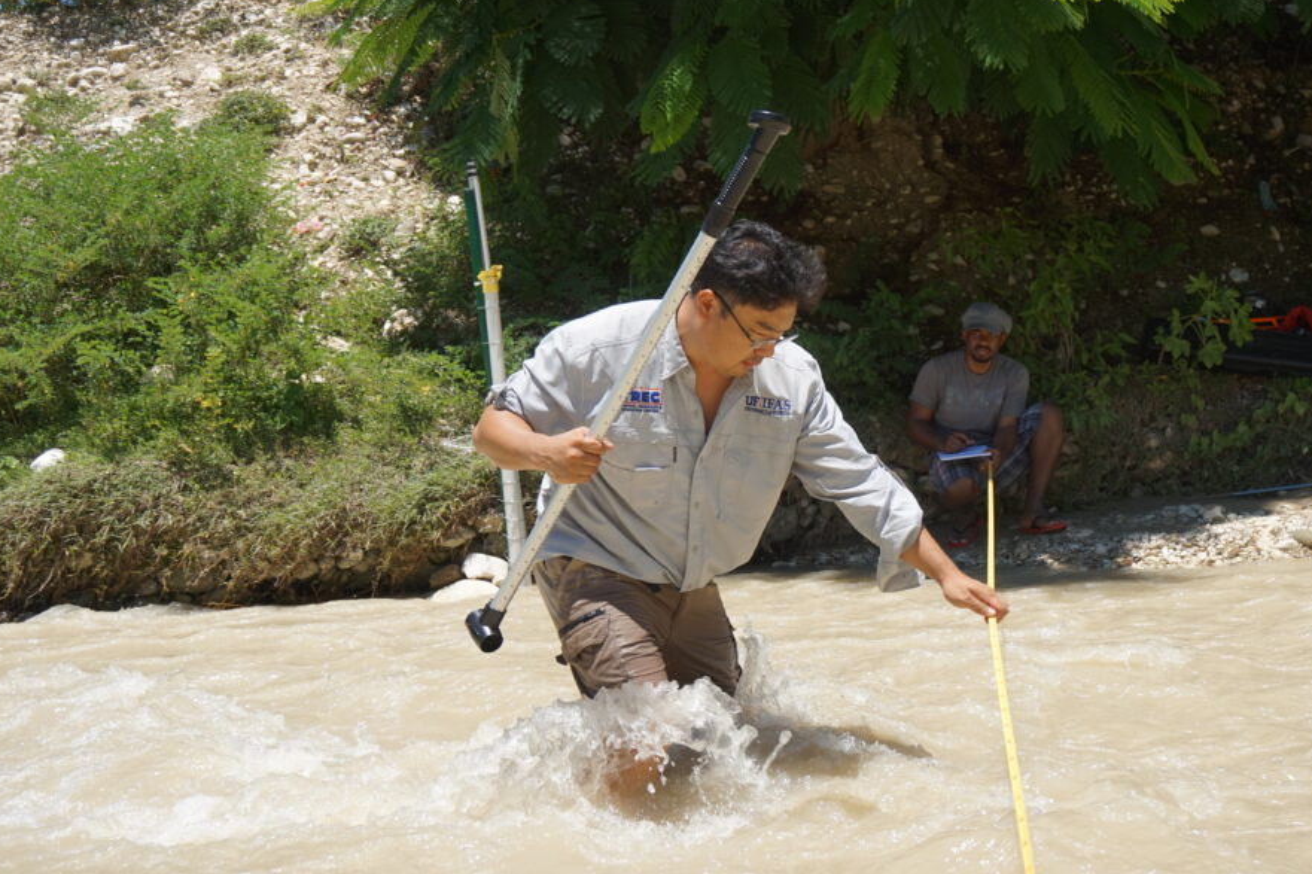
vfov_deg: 26.7
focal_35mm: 51
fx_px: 1843
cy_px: 476
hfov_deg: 39.2
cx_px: 715
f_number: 6.3
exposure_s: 1/400
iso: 100
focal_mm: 29
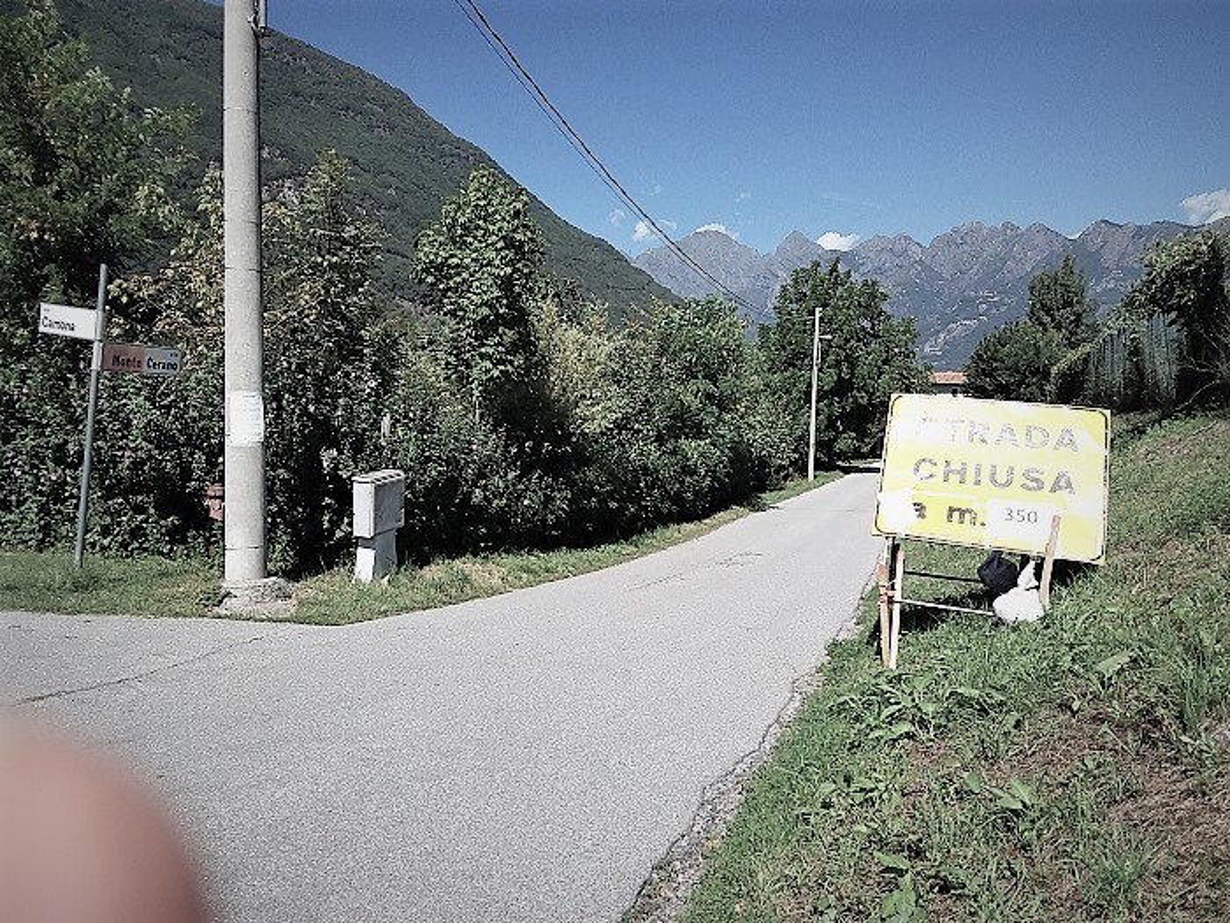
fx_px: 959
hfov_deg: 65.3
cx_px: 615
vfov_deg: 51.4
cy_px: 462
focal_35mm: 27
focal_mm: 2.91
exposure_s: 1/1776
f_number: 1.9
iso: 40
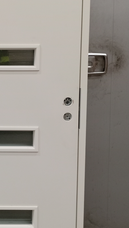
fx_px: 353
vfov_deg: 35.9
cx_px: -10
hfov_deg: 19.9
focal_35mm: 58
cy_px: 93
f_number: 1.8
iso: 741
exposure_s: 1/25
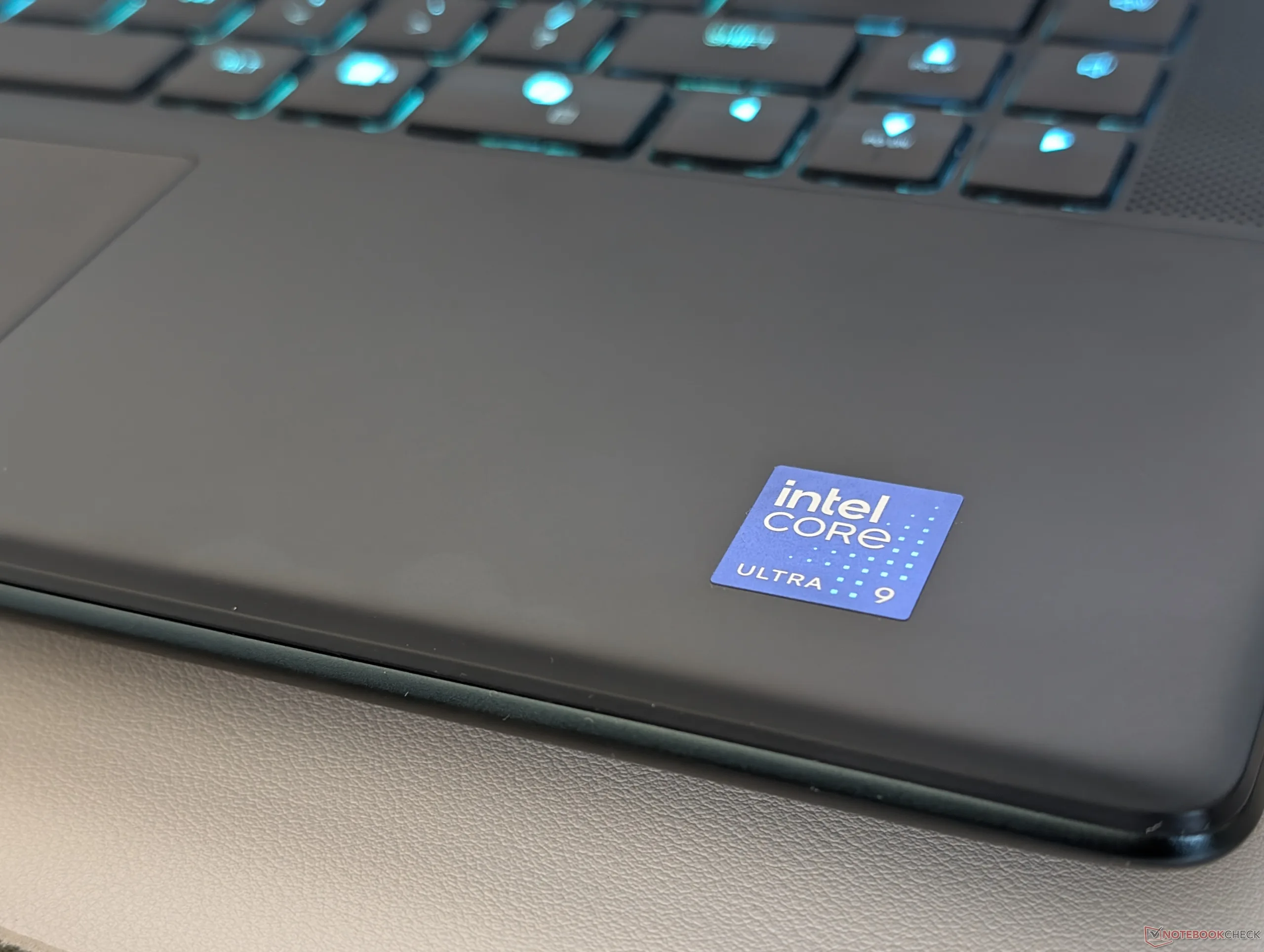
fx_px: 1792
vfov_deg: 29.8
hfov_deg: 38.9
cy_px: 476
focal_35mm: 49
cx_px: 632
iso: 192
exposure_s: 1/23.8
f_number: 1.68
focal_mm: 6.9
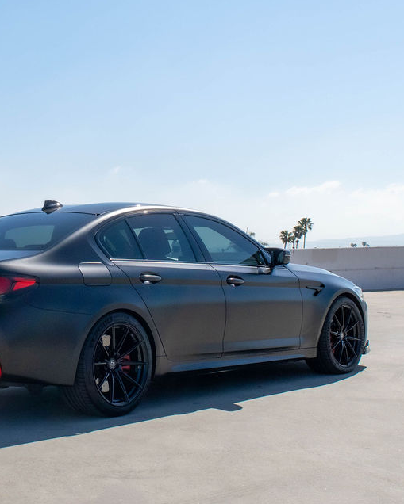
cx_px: 72
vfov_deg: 27.7
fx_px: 1016
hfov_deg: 22.1
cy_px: 169
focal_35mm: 68
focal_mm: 20
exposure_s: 1/640
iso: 200
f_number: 13
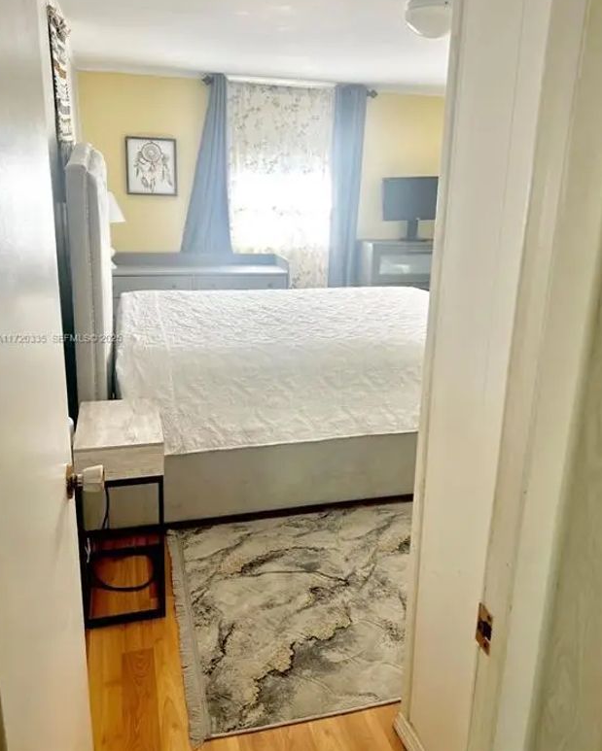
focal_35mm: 28
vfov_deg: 62.1
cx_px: 304
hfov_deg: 51.6
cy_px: 339
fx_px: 623
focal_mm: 5.7
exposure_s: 1/120
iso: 50
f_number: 1.5
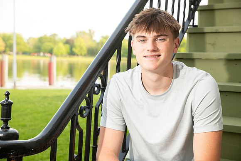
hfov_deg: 32.4
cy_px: 80
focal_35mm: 62
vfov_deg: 21.9
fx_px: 415
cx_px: 120
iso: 320
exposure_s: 1/160
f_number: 5.6
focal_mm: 62
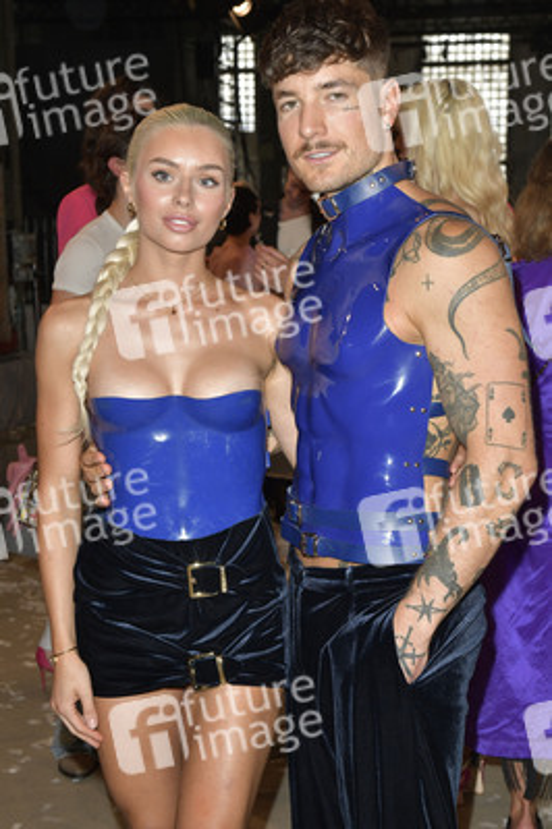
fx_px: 1244
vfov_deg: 36.9
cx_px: 276
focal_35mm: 54
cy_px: 414
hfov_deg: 25.0
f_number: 7.1
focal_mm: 45
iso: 800
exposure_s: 1/250
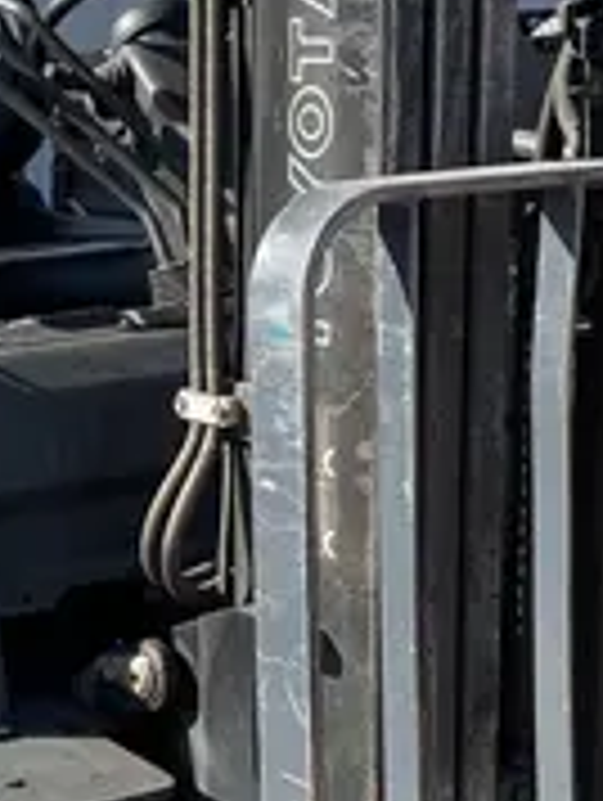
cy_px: 596
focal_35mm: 107
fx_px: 2479
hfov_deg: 13.5
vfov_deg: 18.2
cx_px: -94
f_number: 1.6
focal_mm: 4.2
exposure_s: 1/1795
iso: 32
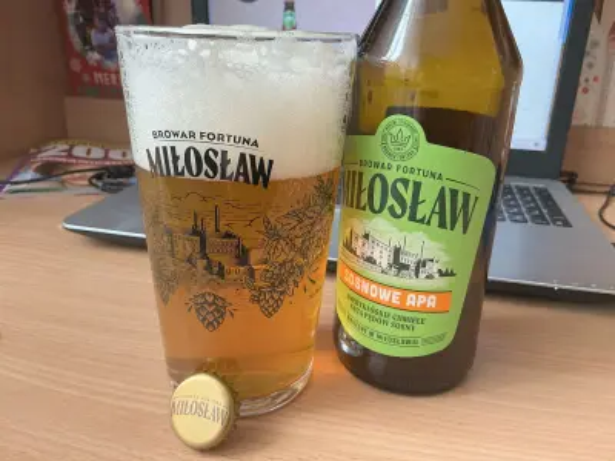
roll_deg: -2.6
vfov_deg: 48.2
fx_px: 515
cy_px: 230
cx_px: 308
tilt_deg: -20.8
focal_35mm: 29
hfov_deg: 61.7
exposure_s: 1/60
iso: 125
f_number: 1.8
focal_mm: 3
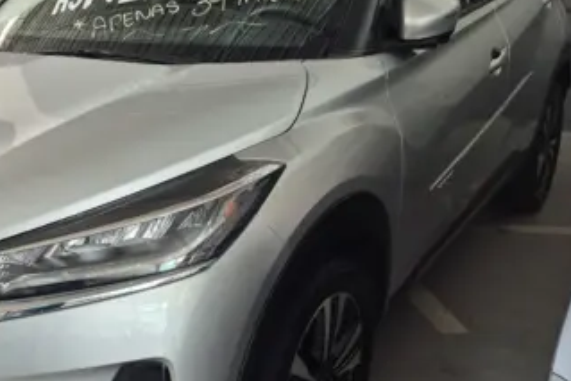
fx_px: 714
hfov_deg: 41.3
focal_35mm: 45
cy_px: 190
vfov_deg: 29.9
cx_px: 97
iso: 200
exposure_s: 1/180
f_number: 1.8
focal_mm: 5.4
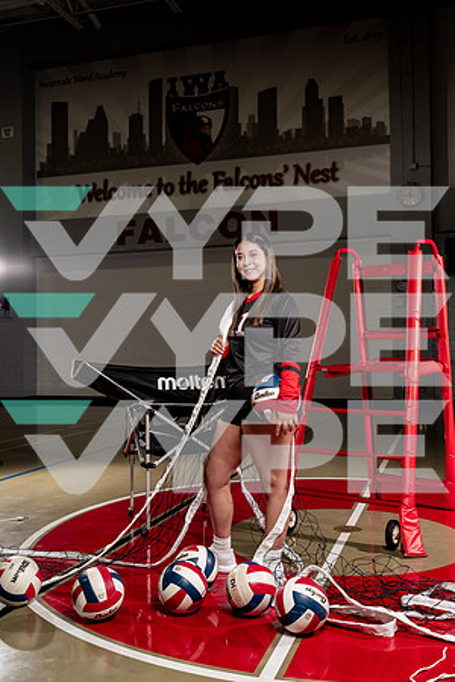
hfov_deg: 37.9
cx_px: 228
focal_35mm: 35
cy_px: 341
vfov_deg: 54.4
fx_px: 663
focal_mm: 35
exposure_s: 1/250
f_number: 4
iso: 100
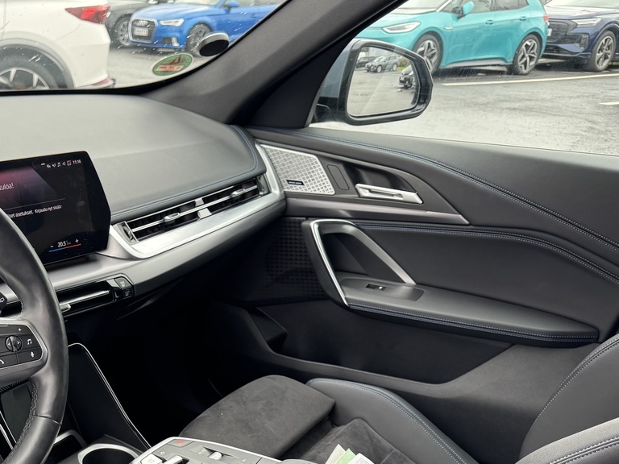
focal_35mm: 45
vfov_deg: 30.9
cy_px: 406
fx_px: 805
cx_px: 108
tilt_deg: -27.1
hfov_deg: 40.1
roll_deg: -0.7
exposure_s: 1/121
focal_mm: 6.76
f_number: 1.78
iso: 80
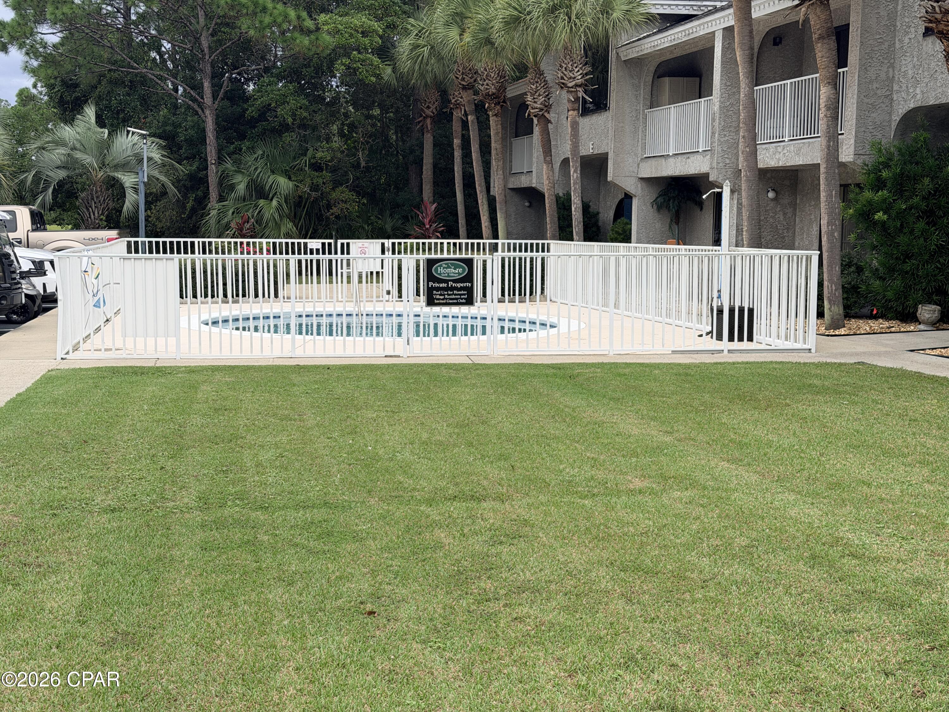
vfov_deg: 30.3
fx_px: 1316
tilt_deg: -6.4
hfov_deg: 39.7
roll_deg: -0.9
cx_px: 474
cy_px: 356
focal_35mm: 48
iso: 64
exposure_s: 1/2033
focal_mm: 6.76
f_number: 1.78
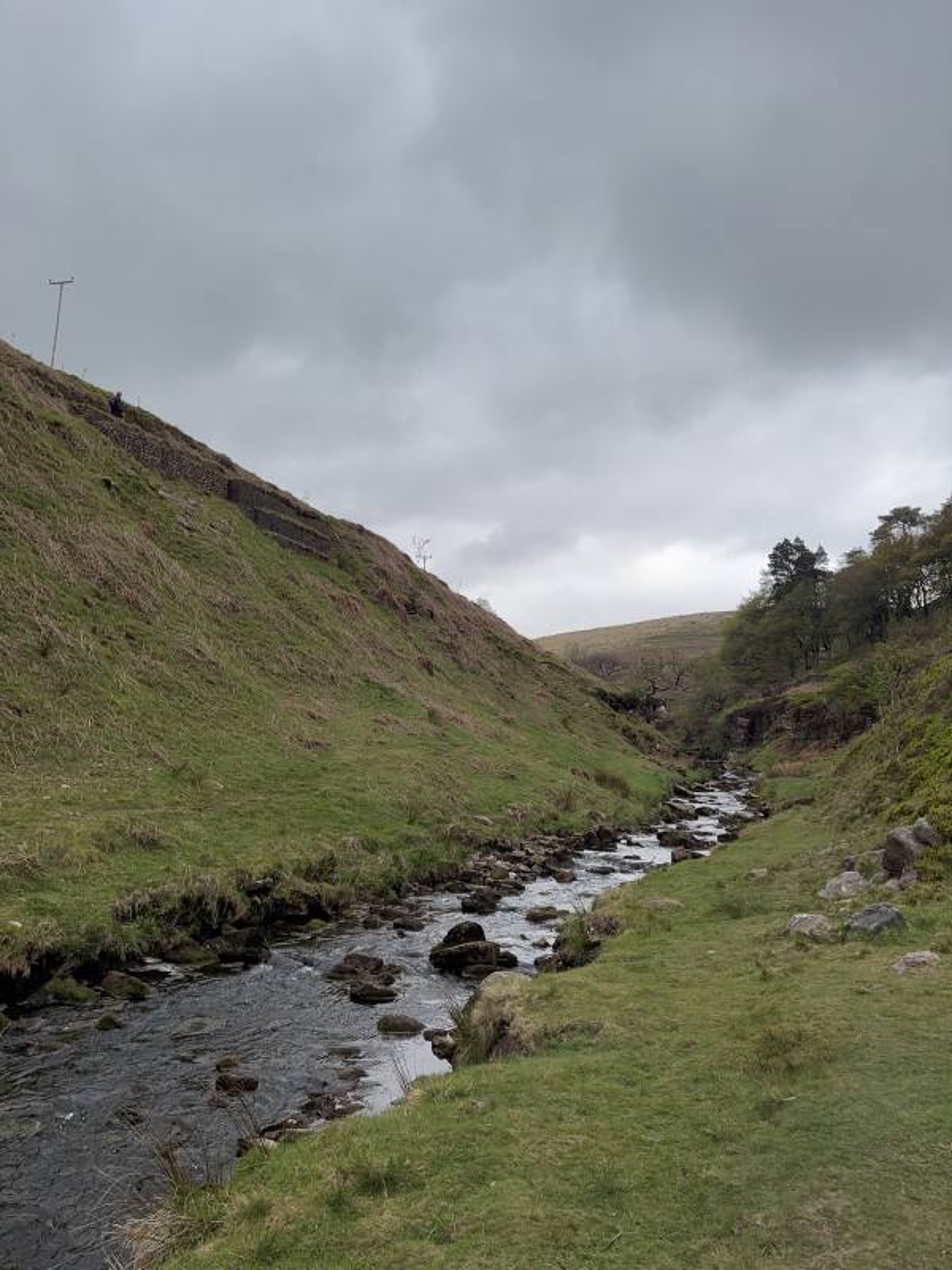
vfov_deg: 67.3
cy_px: 635
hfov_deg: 53.1
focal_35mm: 26
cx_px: 476
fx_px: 953
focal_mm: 5.96
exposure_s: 1/1667
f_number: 1.6
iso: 50
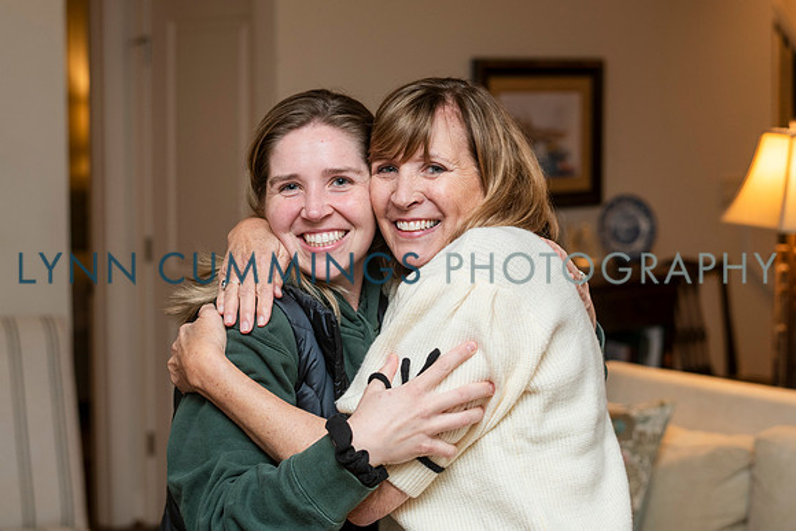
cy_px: 228
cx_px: 447
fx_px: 1624
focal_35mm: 73
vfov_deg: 18.6
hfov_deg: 27.5
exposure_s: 1/160
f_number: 3.5
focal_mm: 58
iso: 400
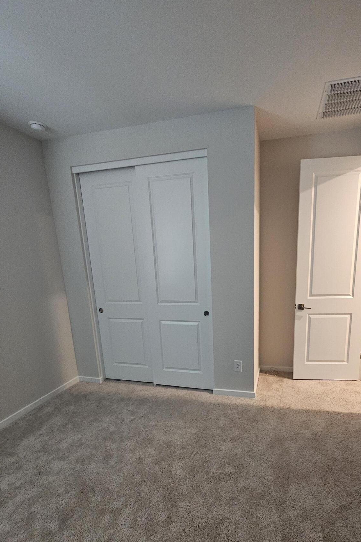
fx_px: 241
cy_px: 315
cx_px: 218
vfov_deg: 95.9
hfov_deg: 72.9
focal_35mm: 16
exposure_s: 1/30
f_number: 2.2
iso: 500
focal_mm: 2.2
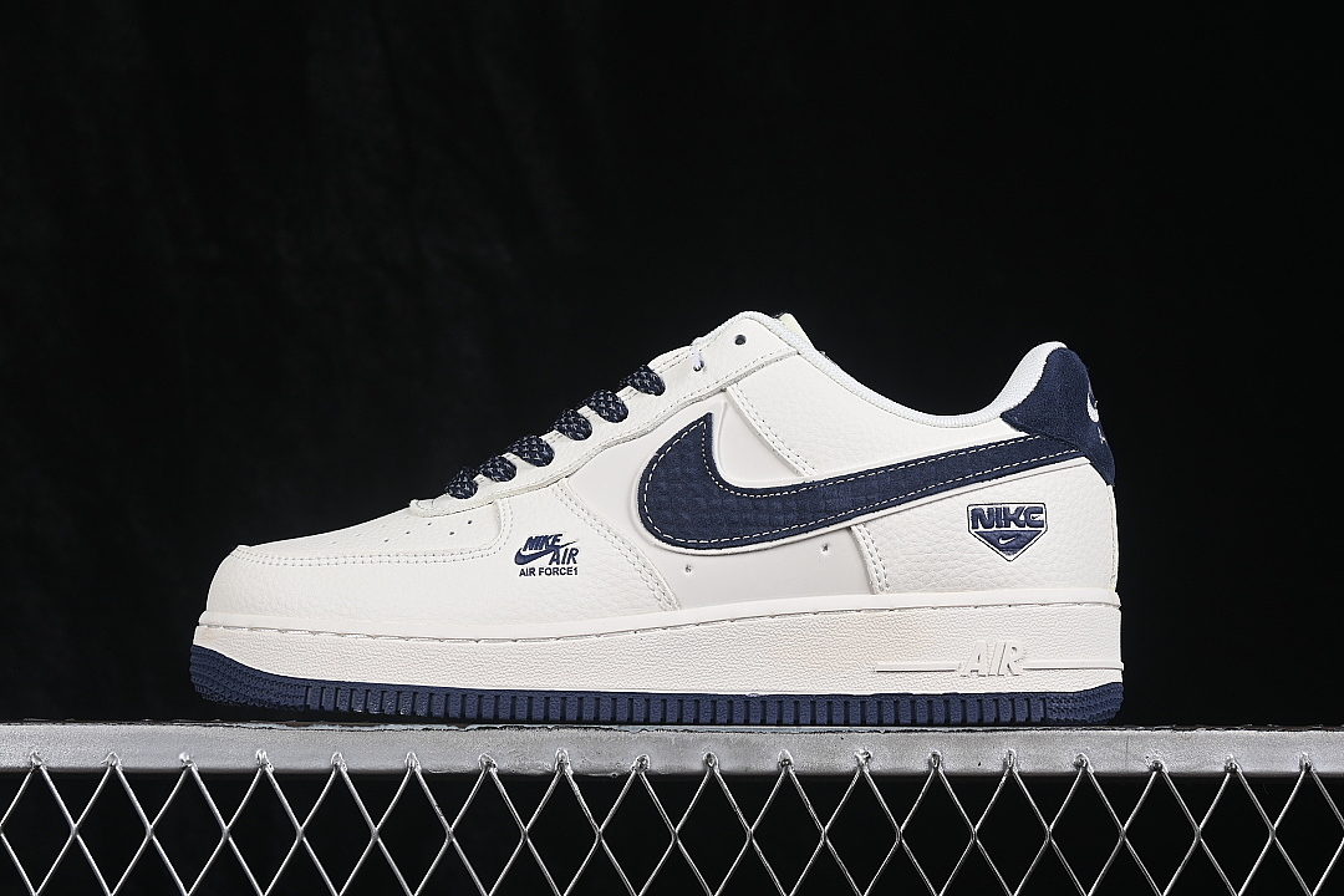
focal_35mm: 75
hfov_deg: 27.0
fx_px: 2800
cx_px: 672
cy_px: 448
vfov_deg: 18.2
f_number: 8
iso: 160
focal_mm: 50
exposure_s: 1/80
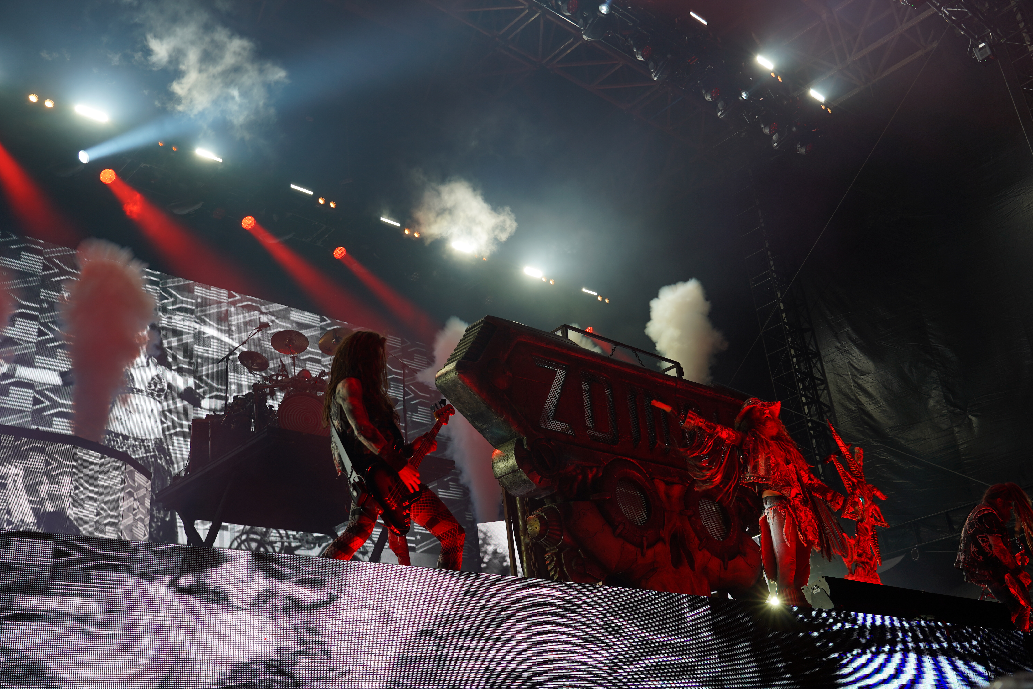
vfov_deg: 37.9
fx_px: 1004
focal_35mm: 35
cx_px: 516
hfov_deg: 54.4
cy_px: 344
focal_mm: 35
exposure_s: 1/60
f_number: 4.5
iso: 100
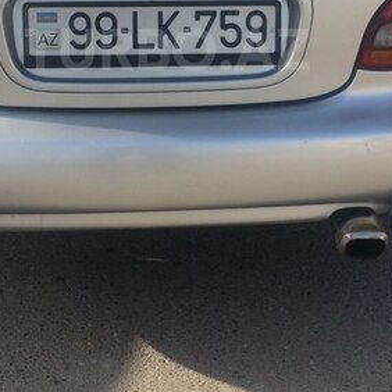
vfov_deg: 27.7
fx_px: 769
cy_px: 49
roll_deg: -1.0
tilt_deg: -18.9
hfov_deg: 28.6
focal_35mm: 60
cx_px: 167
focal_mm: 4.15
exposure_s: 1/1140
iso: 32
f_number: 2.2
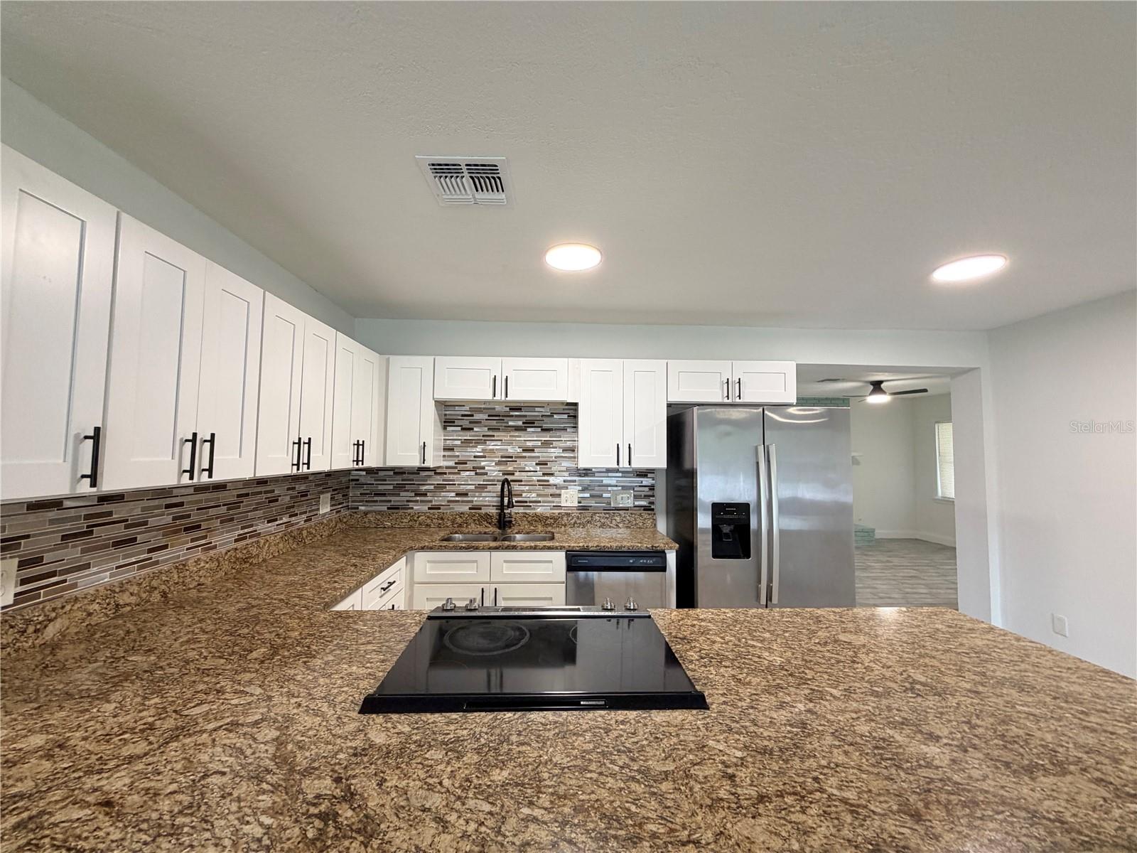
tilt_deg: +2.8
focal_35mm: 14
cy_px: 426
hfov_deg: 102.1
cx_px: 568
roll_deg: -0.8
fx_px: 460
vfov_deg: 85.7
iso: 160
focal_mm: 2.22
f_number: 2.2
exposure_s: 1/60
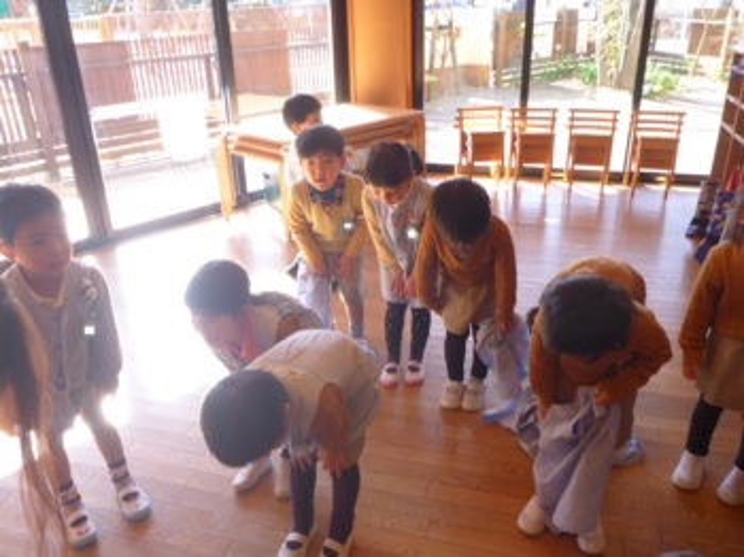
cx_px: 372
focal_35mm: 28
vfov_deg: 49.7
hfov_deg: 63.5
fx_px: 601
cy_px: 278
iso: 250
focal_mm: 4.9
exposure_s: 1/125
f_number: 3.3
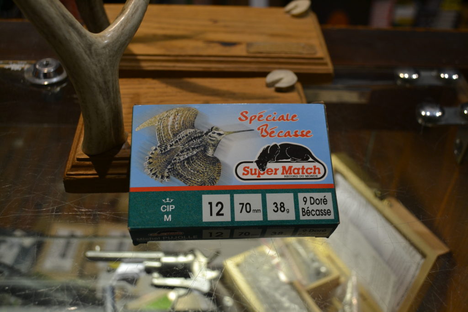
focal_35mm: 39
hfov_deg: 49.5
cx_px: 234
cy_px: 156
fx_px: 507
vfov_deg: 34.2
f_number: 4.2
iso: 450
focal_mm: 26
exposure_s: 1/60
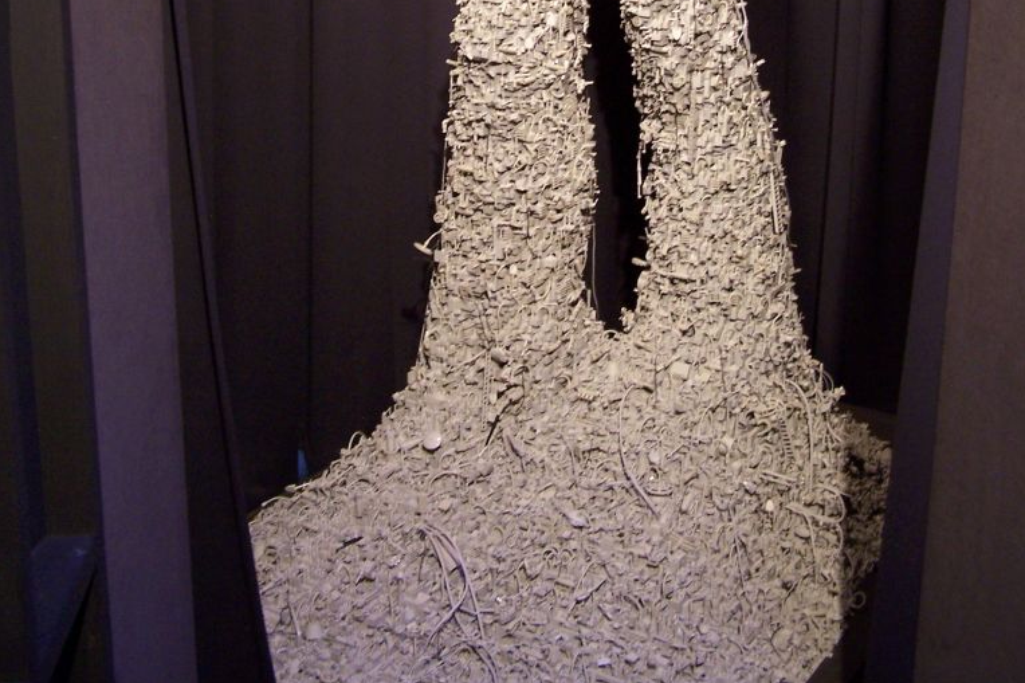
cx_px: 512
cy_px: 86
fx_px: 1509
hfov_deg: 37.5
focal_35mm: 53
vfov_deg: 24.8
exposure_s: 1/8
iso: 140
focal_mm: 6.3
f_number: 2.8
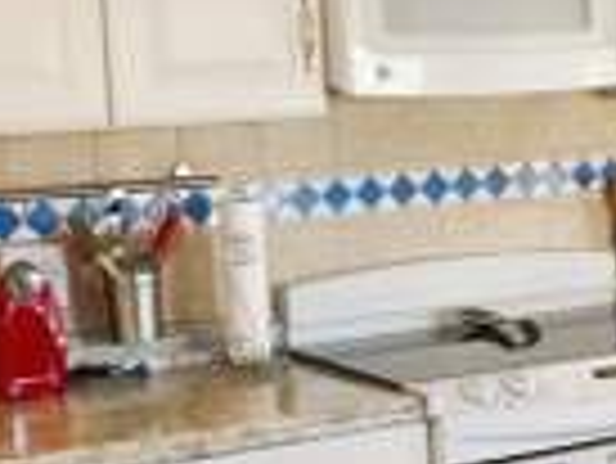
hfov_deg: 22.9
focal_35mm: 84
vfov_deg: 17.6
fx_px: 1496
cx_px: 499
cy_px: 252
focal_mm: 4.3
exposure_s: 1/33
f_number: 3.2
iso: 200
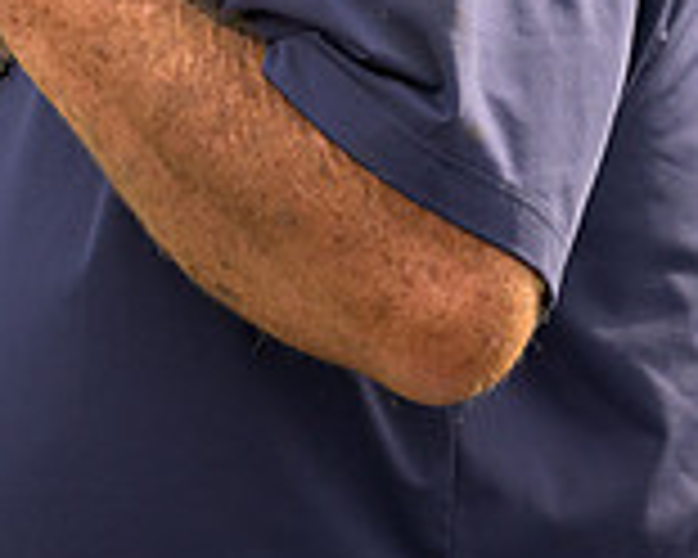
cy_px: -249
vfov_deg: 0.7
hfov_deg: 0.9
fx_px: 44869
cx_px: -383
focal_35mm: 2172
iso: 640
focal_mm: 500
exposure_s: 1/2000
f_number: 4
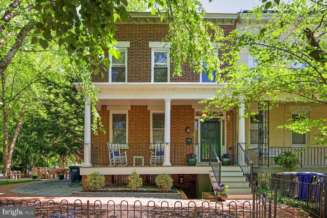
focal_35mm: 20
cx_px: 164
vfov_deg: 63.2
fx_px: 177
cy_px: 109
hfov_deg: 85.4
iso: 200
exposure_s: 1/80
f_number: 8
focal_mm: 19.5
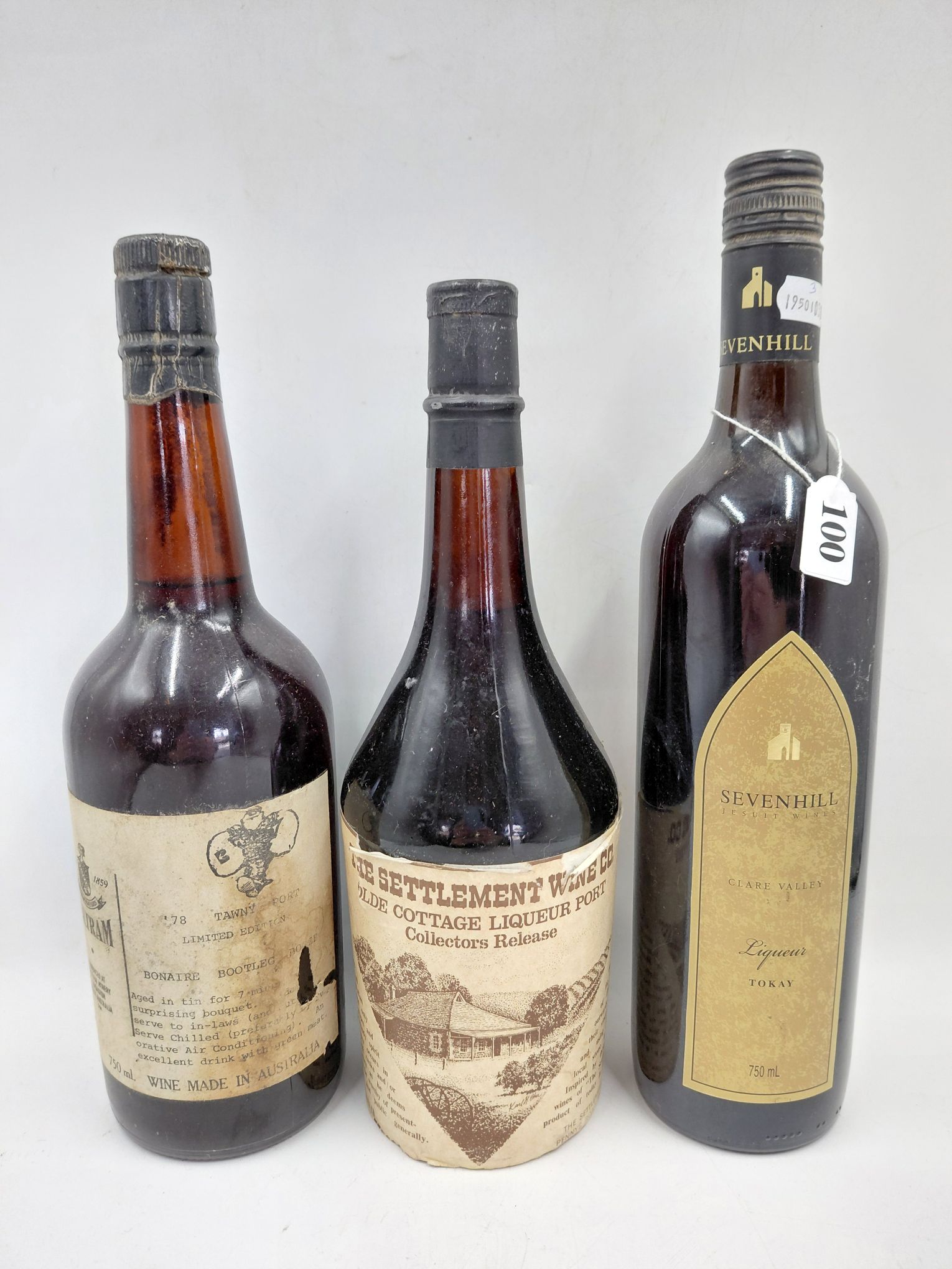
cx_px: 476
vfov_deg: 69.4
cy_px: 634
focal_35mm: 25
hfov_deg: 54.9
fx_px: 917
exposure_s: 1/60
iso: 125
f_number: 1.8
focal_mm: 4.69
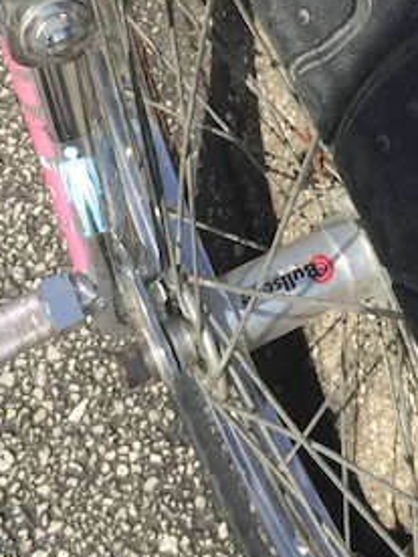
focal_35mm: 84
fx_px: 1352
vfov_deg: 21.5
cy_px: -123
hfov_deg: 17.5
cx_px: 317
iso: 32
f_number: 2.2
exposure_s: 1/1647
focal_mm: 4.15
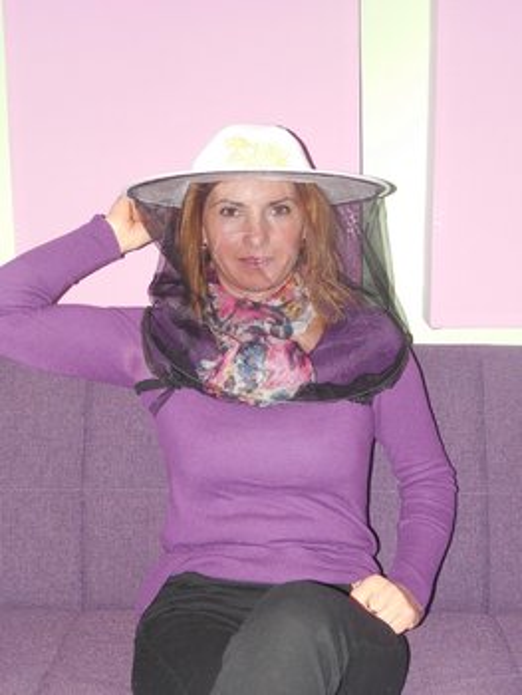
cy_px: 348
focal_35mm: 48
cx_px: 261
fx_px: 964
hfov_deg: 30.3
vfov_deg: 39.6
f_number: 4
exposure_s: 1/60
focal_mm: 8.7
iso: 800
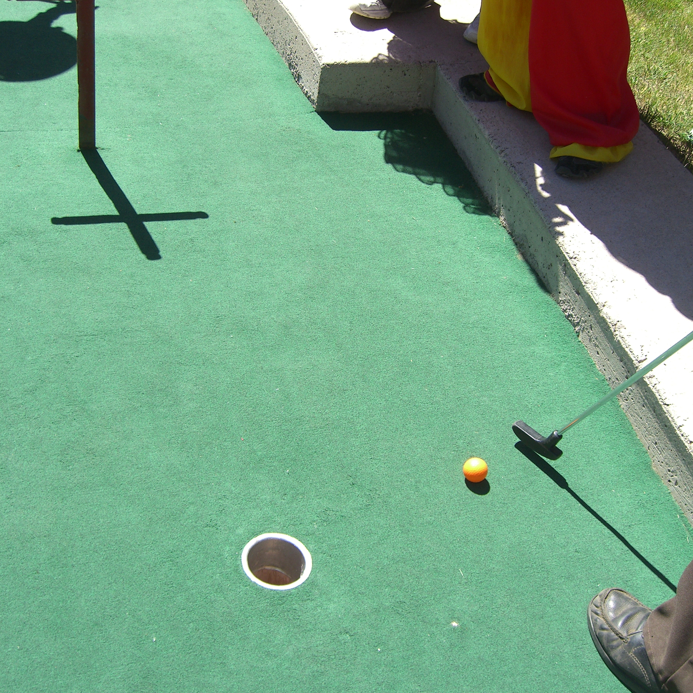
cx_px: 345
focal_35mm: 45
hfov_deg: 37.6
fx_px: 1019
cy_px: 342
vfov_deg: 37.6
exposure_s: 1/640
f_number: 2.8
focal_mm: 7.9
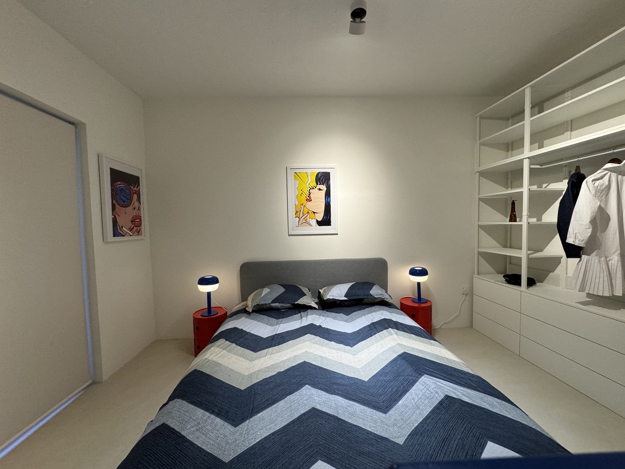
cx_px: 312
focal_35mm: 14
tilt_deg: -2.4
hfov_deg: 102.1
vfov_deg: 85.7
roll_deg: +1.1
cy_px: 234
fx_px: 253
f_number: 2.2
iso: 200
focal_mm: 2.22
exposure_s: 1/100
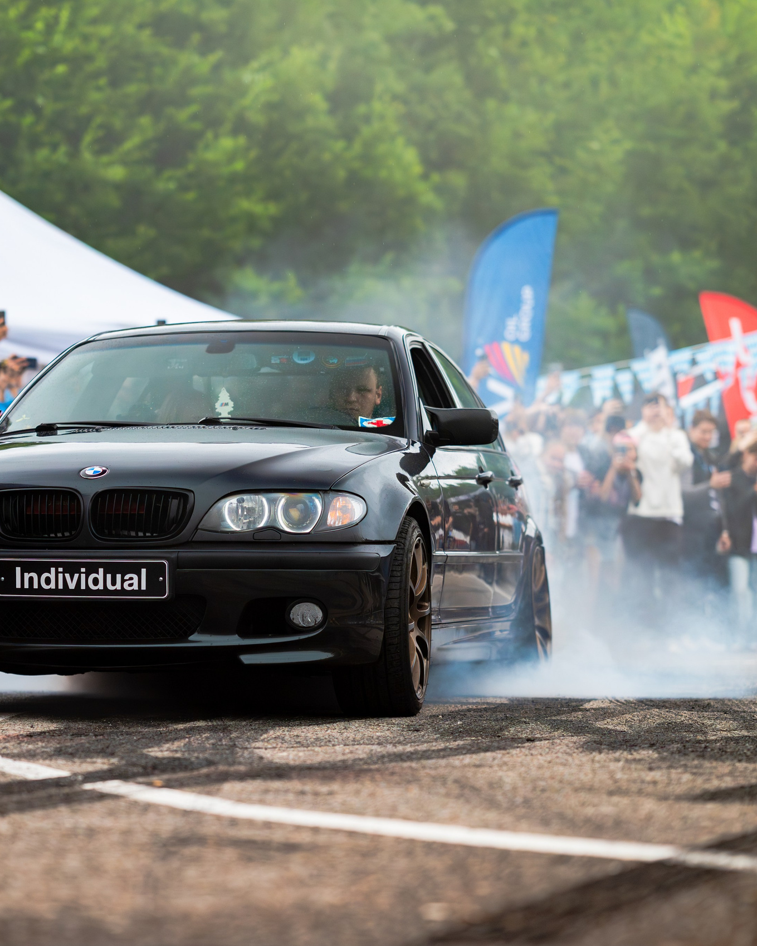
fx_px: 3388
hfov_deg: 12.7
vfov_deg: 15.9
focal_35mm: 121
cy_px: 476
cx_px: 208
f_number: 2.2
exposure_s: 1/500
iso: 800
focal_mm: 85
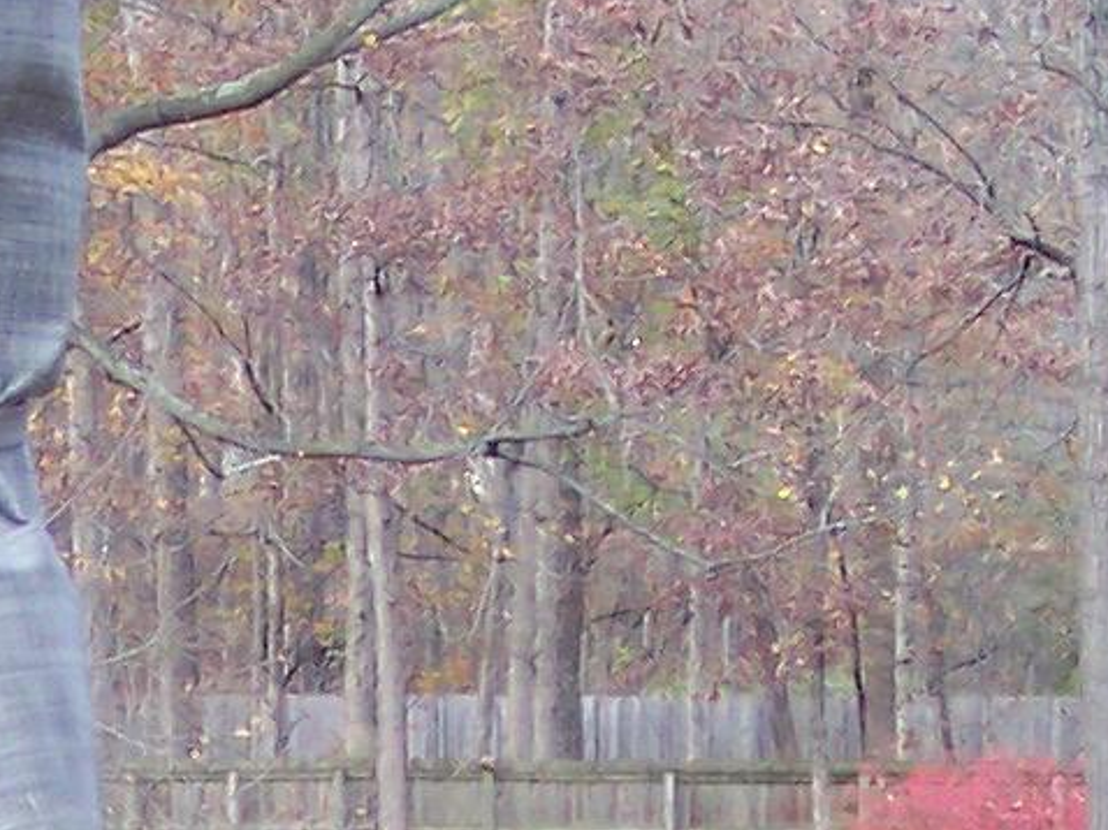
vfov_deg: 6.9
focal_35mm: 205
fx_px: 6558
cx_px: -109
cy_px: 1922
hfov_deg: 9.6
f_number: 2.8
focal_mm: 8
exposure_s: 1/180
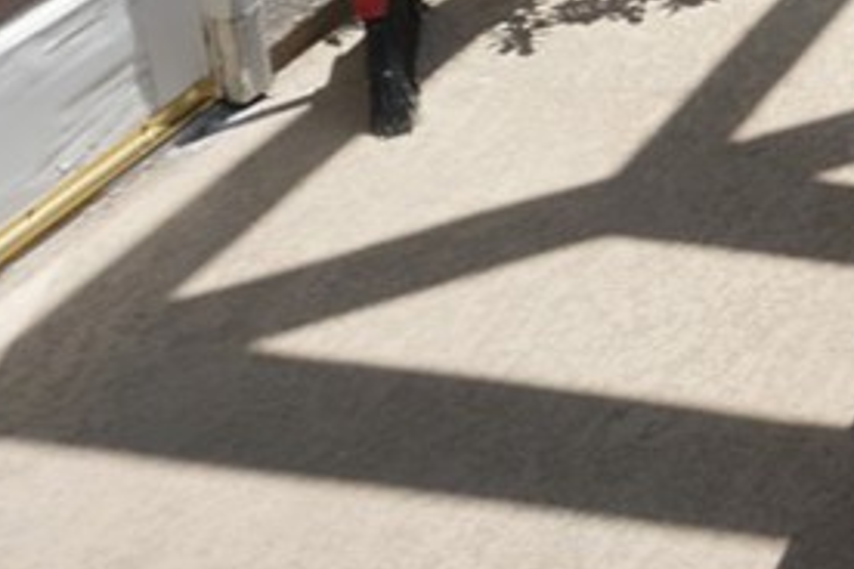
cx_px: 1395
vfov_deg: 14.1
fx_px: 2111
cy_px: -348
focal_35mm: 89
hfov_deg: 19.1
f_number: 9
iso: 100
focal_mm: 16
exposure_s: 1/160
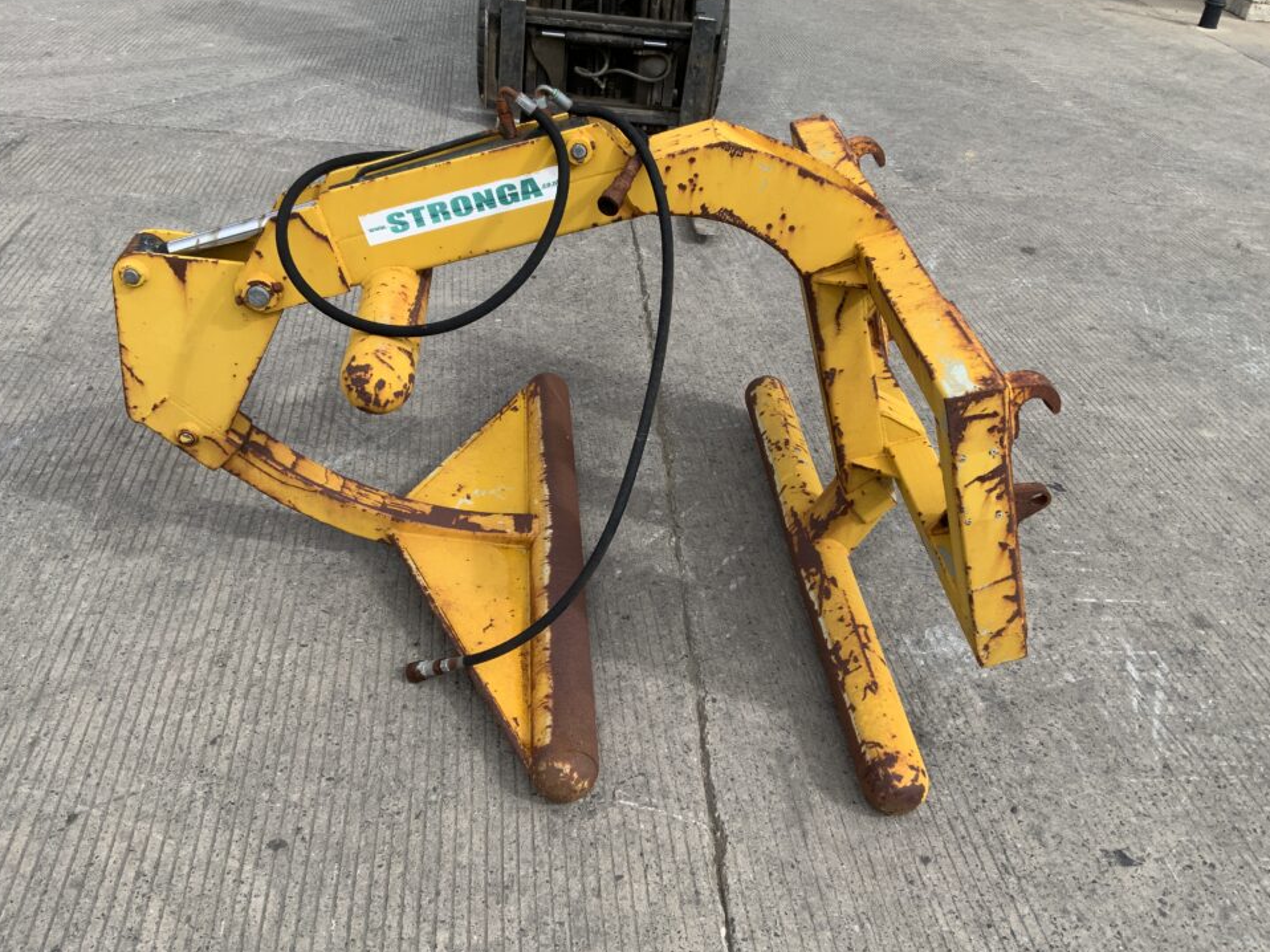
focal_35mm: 31
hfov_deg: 58.4
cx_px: 622
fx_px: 1137
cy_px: 448
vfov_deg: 45.4
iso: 16
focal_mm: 3
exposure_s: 1/929
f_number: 1.8
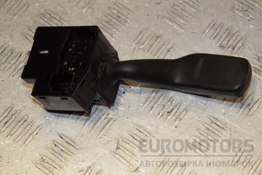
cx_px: 131
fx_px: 677
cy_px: 88
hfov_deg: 21.9
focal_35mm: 93
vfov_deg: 14.7
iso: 800
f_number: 8
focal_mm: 62
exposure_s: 1/200
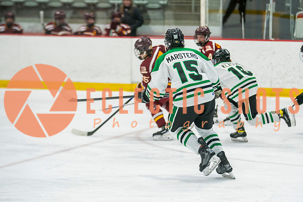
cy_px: 102
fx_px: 1614
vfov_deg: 7.2
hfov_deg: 10.7
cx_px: 184
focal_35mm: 192
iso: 1250
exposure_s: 1/640
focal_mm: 130
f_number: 2.8
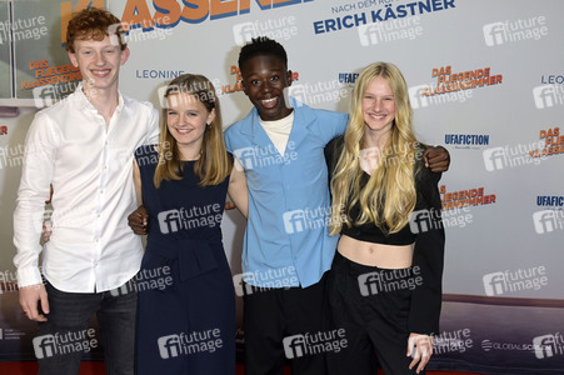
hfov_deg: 46.4
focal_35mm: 42
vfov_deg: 31.8
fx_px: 657
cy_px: 188
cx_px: 282
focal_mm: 42
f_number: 5.6
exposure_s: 1/250
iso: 640
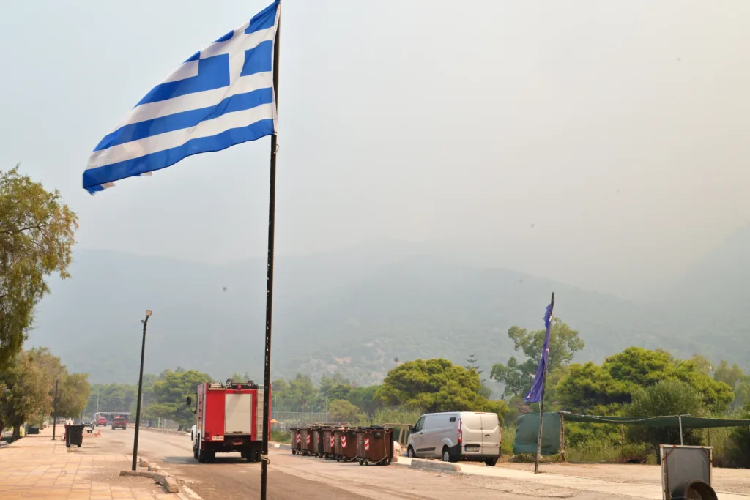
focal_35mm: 40
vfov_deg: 33.4
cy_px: 250
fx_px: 833
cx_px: 375
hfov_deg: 48.5
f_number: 14
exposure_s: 1/160
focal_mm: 40
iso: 500
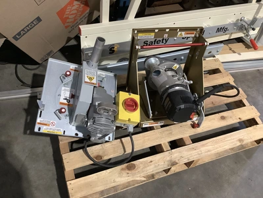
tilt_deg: -51.2
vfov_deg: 45.4
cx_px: 132
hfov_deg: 58.4
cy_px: 99
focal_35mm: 31
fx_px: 236
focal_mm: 3.3
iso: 320
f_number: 2.4
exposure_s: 1/60
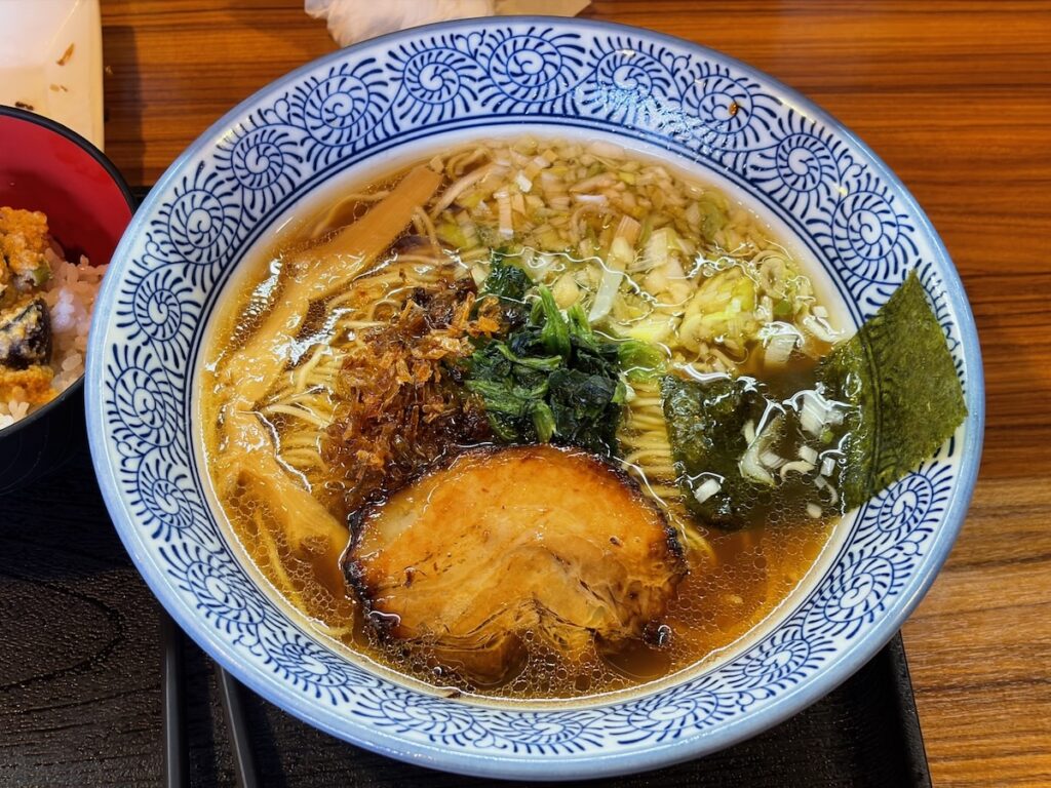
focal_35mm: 52
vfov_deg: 28.0
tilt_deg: -57.2
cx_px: 526
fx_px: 1579
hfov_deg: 36.8
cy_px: 394
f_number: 1.6
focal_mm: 5.96
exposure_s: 1/33
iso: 125
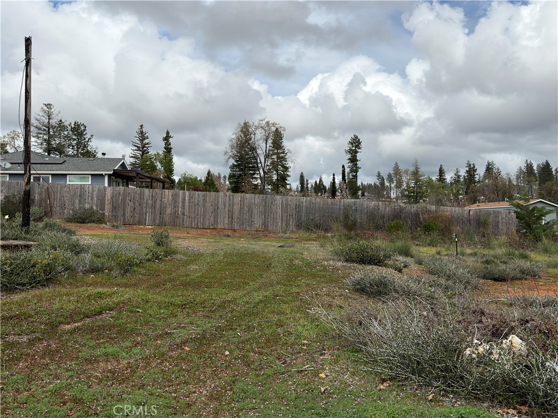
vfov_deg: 40.7
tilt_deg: +2.0
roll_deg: +0.9
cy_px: 209
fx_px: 564
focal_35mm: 35
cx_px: 279
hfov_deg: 52.6
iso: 64
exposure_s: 1/5348
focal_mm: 6.76
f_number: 1.78
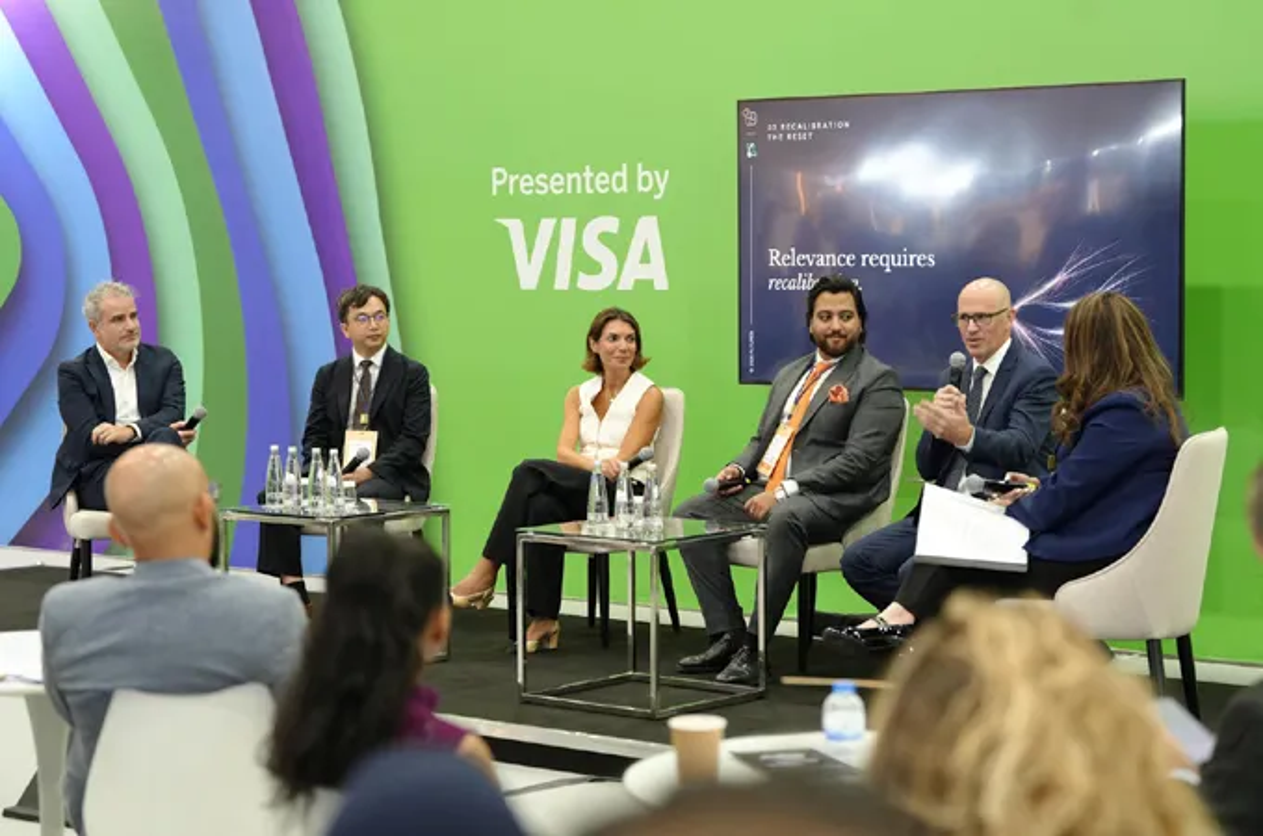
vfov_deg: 17.0
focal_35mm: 80
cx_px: 632
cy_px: 418
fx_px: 2800
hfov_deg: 25.4
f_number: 3.5
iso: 2000
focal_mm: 80
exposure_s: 1/80
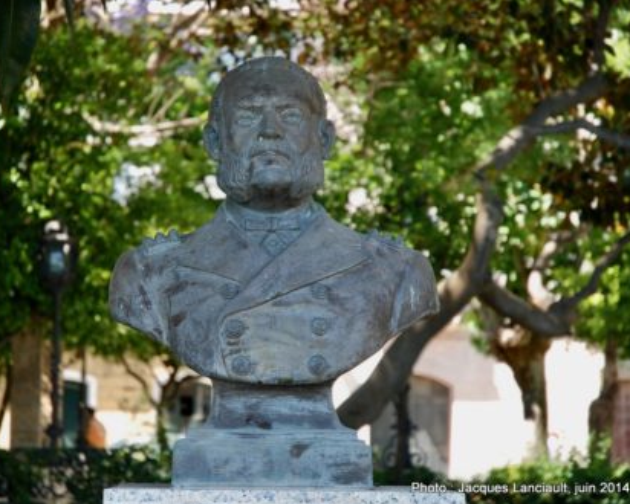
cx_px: 266
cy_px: 254
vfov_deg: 14.5
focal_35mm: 106
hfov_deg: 18.1
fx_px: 1977
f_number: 4.5
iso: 250
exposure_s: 1/125
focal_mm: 62
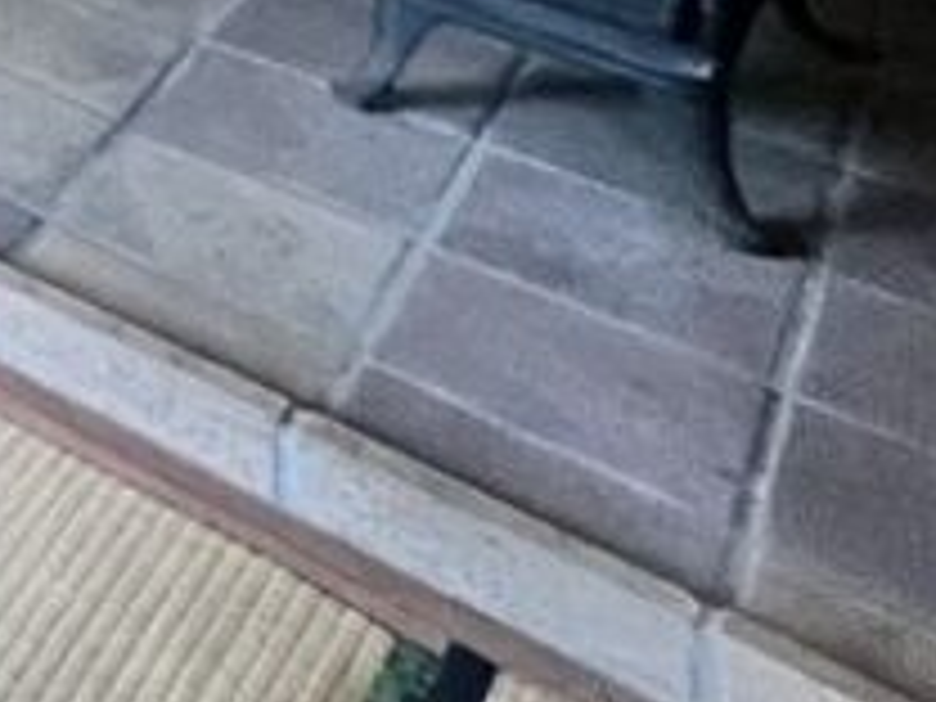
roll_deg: +2.2
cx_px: -1287
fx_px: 1731
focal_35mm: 64
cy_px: -1017
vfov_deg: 14.4
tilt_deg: -1.8
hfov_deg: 15.5
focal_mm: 1.57
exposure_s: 1/50
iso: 640
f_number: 1.8
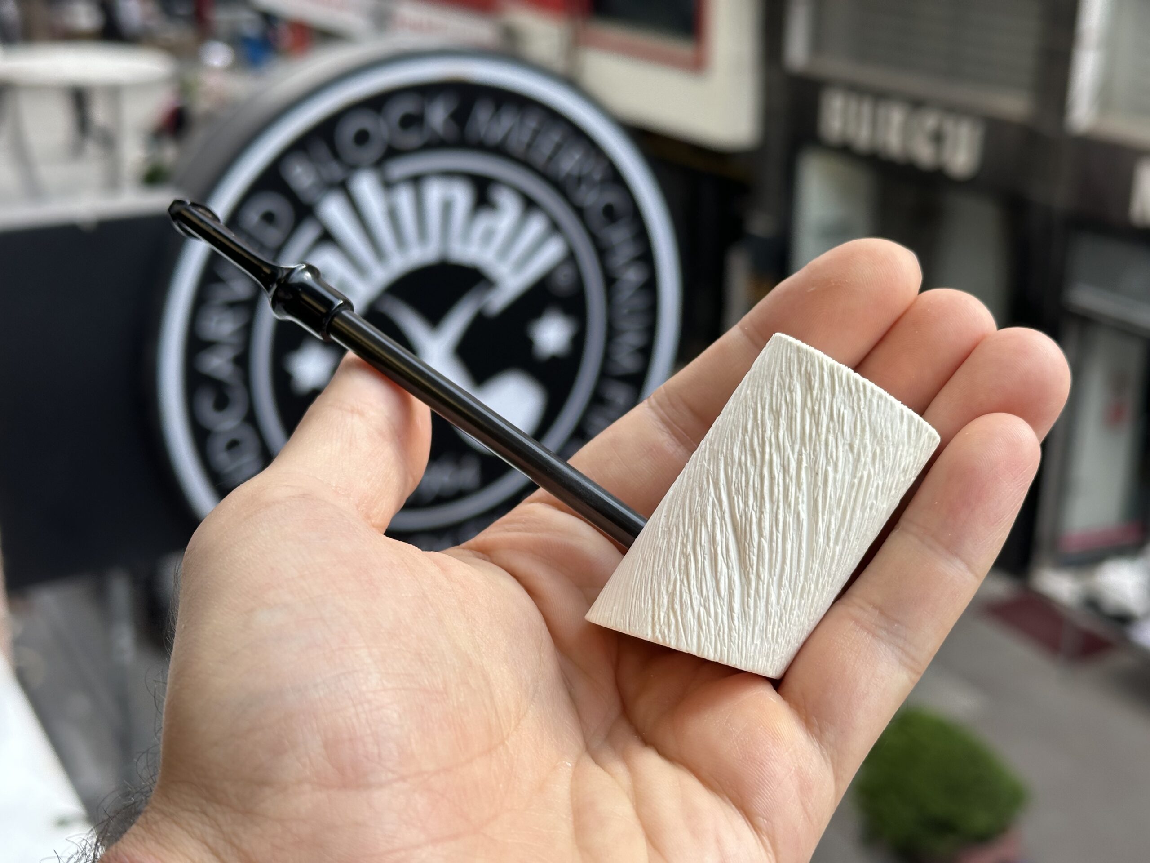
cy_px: 432
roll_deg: -0.2
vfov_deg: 30.3
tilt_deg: -20.5
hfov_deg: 39.7
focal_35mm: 48
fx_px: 1595
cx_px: 575
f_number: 1.78
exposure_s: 1/756
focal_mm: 6.86
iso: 64
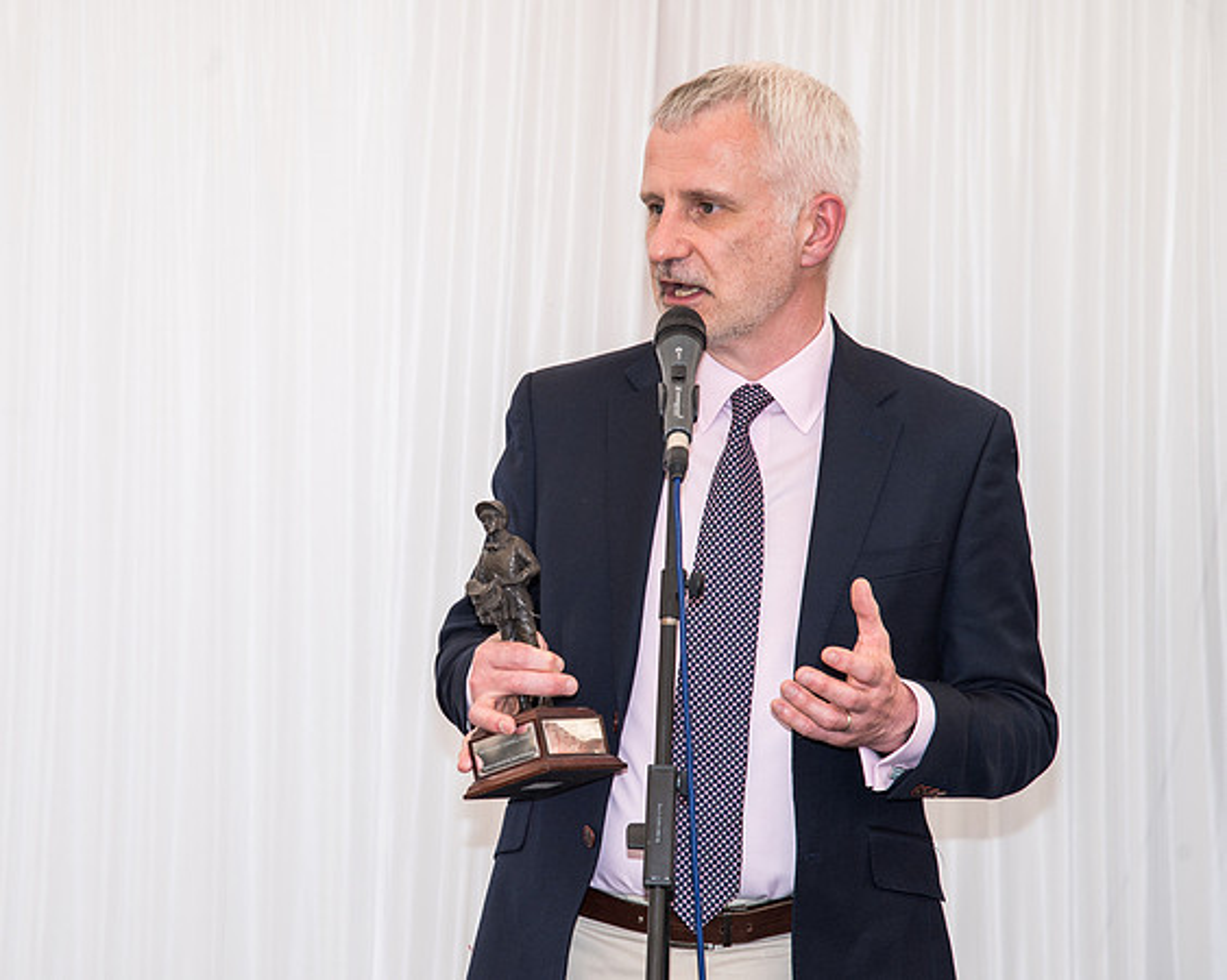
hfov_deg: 13.1
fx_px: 5323
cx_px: 526
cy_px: 510
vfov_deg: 10.5
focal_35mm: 147
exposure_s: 1/125
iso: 200
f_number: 5
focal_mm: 120
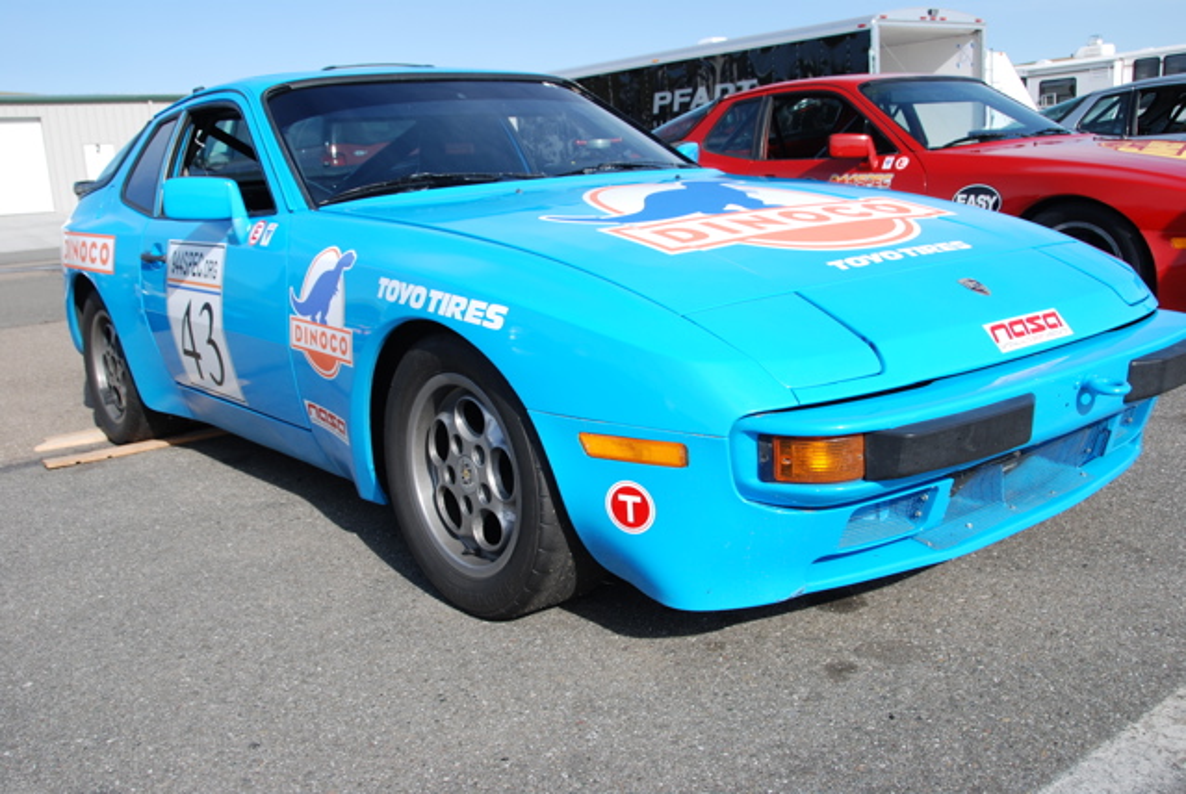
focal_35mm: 33
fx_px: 1089
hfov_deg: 57.2
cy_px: 397
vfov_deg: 40.1
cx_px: 593
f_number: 7.1
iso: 100
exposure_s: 1/200
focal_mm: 22
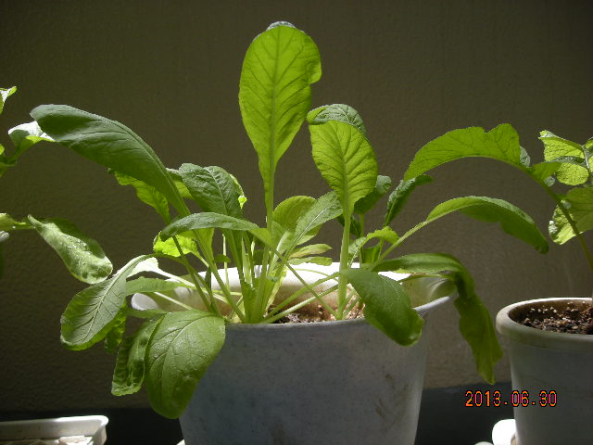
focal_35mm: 35
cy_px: 222
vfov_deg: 40.7
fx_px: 600
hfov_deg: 52.6
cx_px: 296
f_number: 2.8
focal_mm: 5.7
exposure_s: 1/150
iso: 64
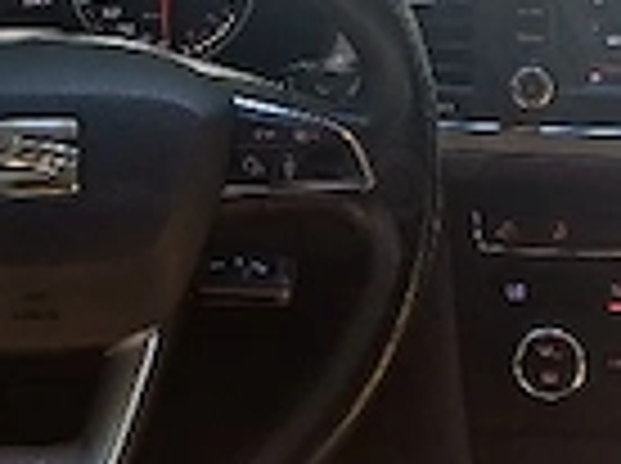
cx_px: 117
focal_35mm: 109
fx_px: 1952
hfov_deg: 17.9
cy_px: 36
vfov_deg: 13.4
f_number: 1.8
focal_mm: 4.65
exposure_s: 1/101
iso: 50
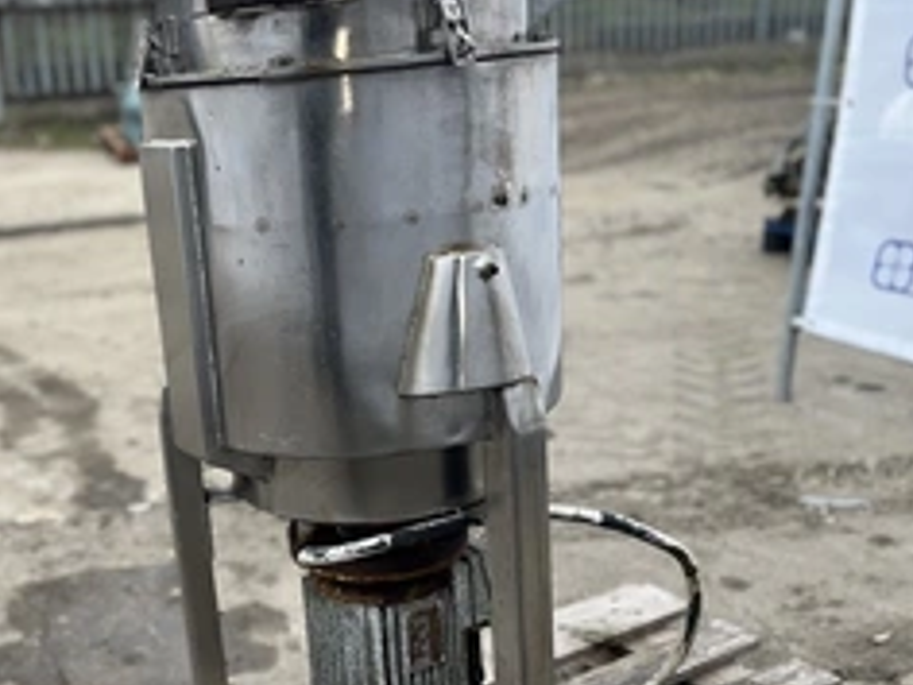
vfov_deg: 32.8
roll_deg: +2.6
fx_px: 1161
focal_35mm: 44
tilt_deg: -19.4
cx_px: 306
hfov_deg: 42.4
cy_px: 410
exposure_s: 1/1000
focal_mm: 5.1
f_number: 1.6
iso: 32
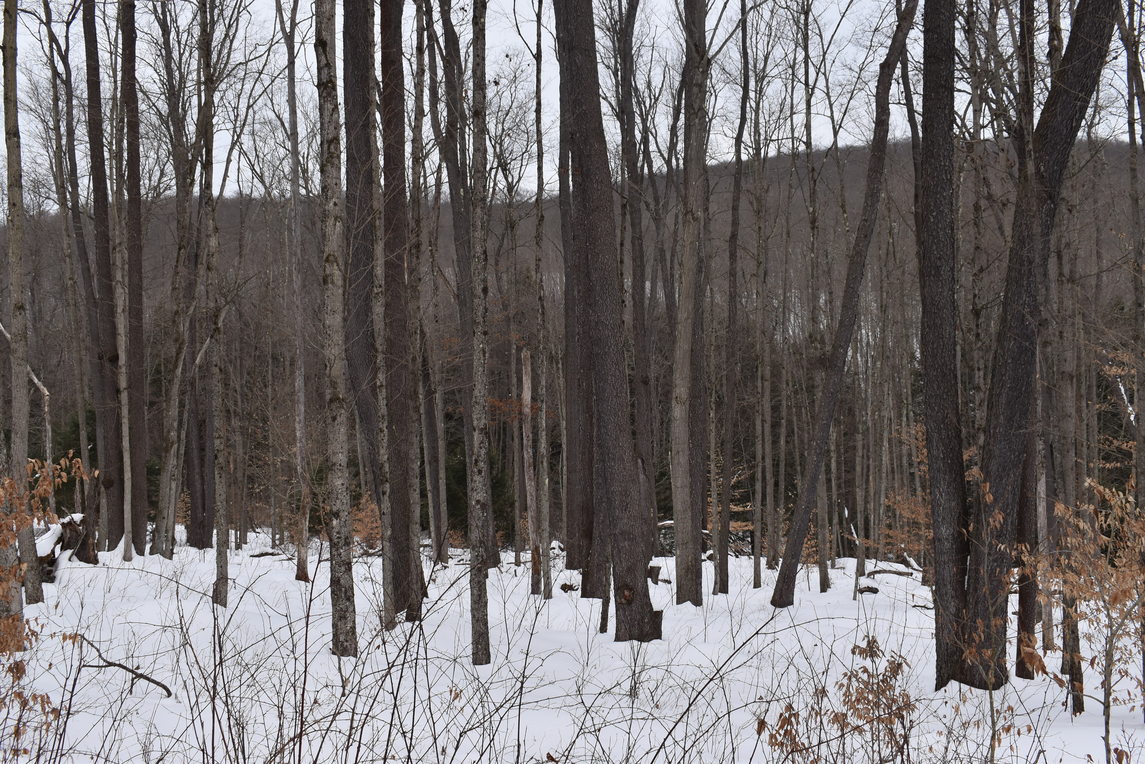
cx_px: 572
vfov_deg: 36.9
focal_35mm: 36
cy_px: 382
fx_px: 1145
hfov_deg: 53.1
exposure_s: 1/320
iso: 200
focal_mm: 24
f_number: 9
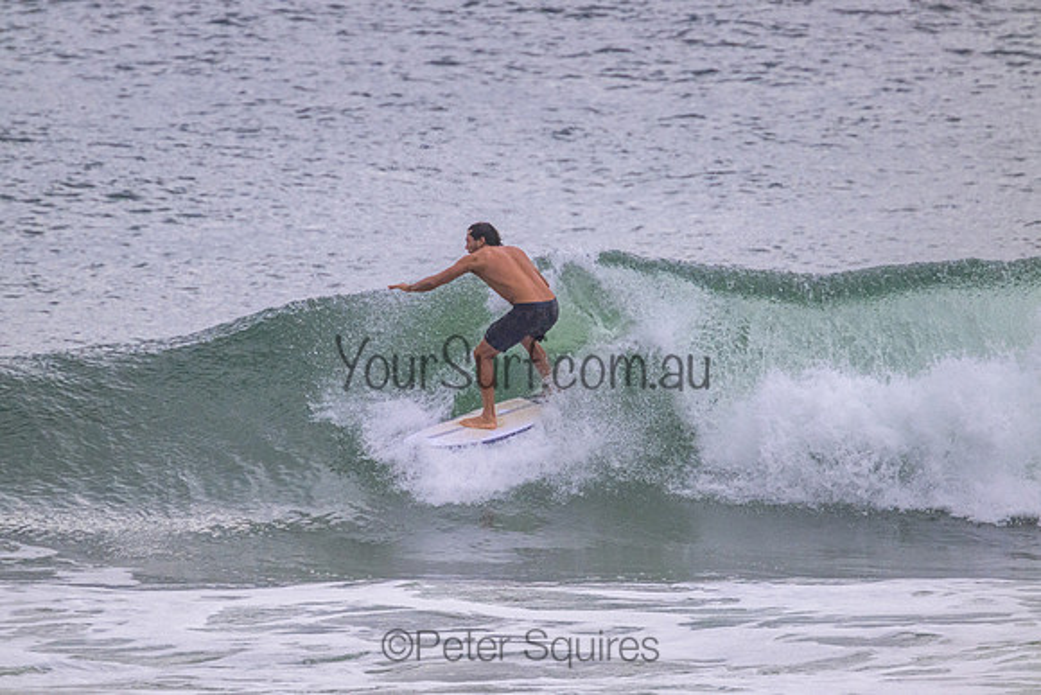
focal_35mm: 800
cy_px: 348
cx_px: 520
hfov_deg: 2.6
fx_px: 23138
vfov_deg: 1.7
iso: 3600
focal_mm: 800
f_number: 11
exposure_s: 1/2000
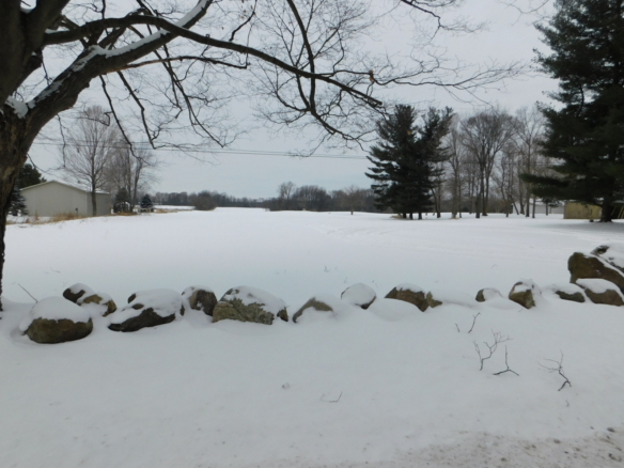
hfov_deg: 73.9
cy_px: 234
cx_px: 312
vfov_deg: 58.9
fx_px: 415
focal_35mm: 23
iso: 125
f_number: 6
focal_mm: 4
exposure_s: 1/400
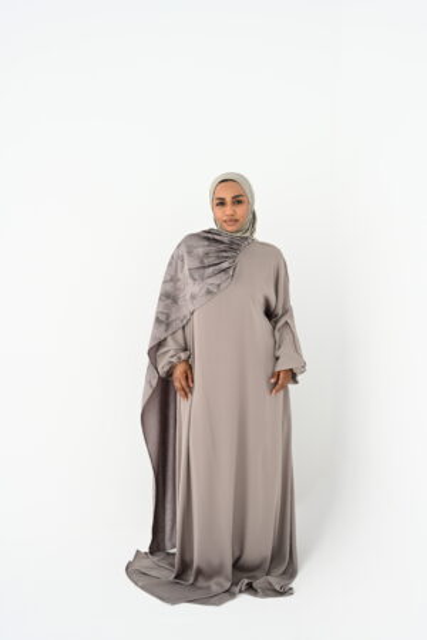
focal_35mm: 37
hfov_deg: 35.9
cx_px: 214
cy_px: 320
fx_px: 658
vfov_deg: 51.9
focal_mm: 37
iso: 250
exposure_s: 1/500
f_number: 4
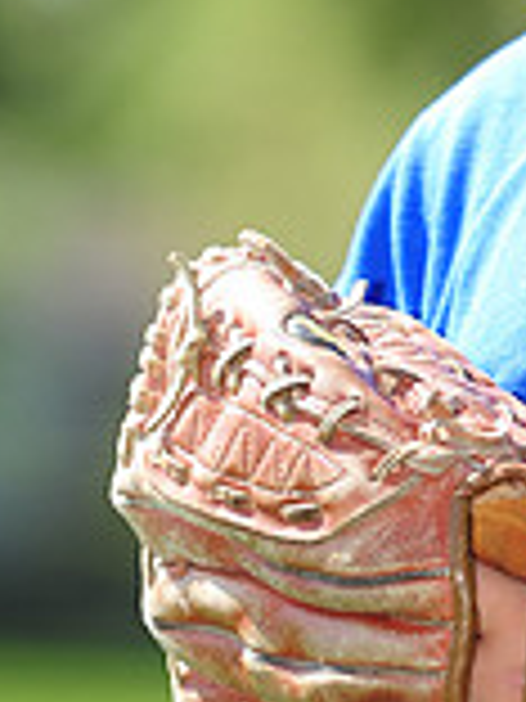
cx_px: 778
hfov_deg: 2.1
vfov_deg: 2.8
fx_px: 14506
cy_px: -279
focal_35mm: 716
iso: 200
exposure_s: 1/500
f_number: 4.5
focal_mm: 200
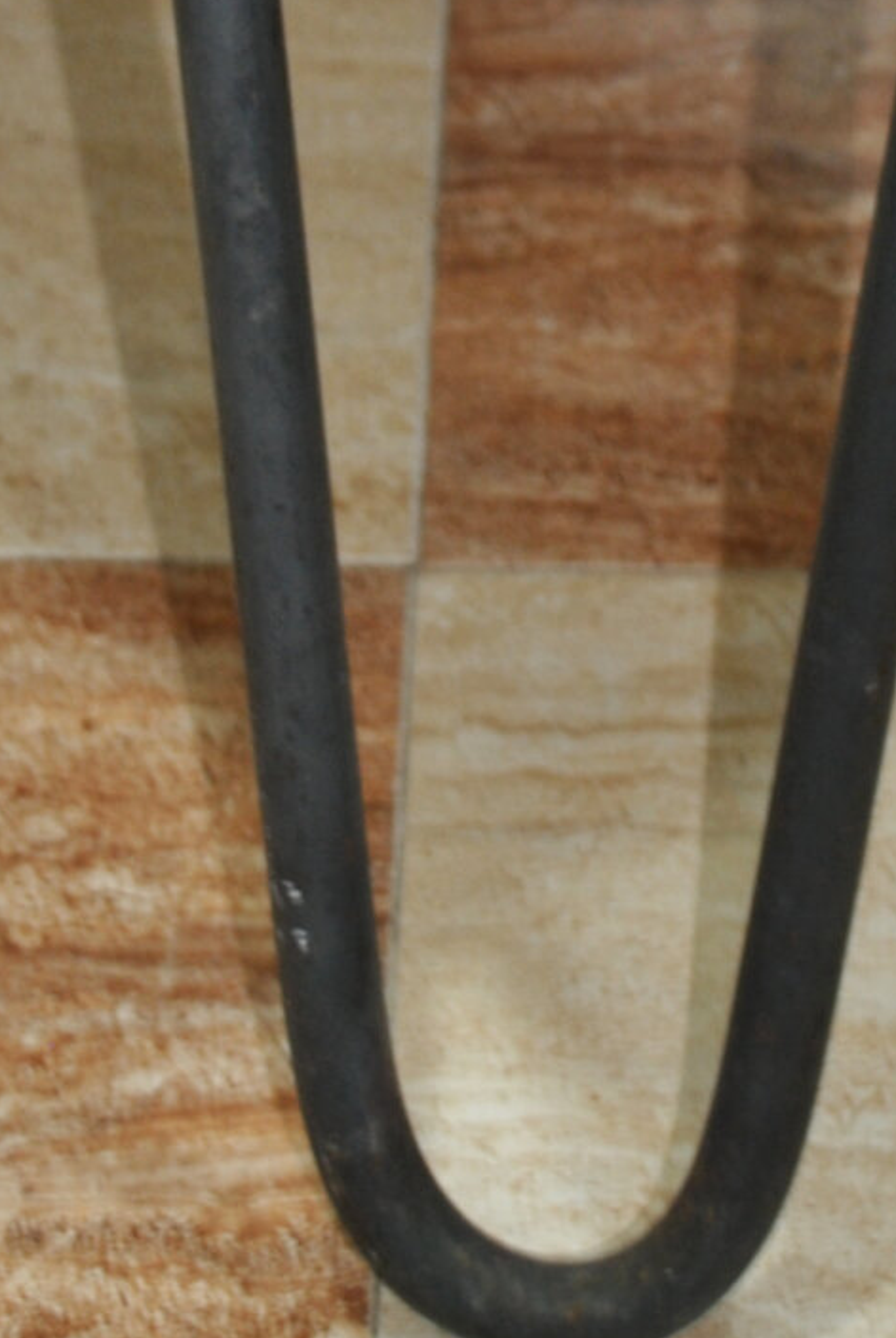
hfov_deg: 9.7
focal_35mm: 142
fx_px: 5283
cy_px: -590
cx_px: 620
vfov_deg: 13.7
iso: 200
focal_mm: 26
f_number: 4.2
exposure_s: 1/10
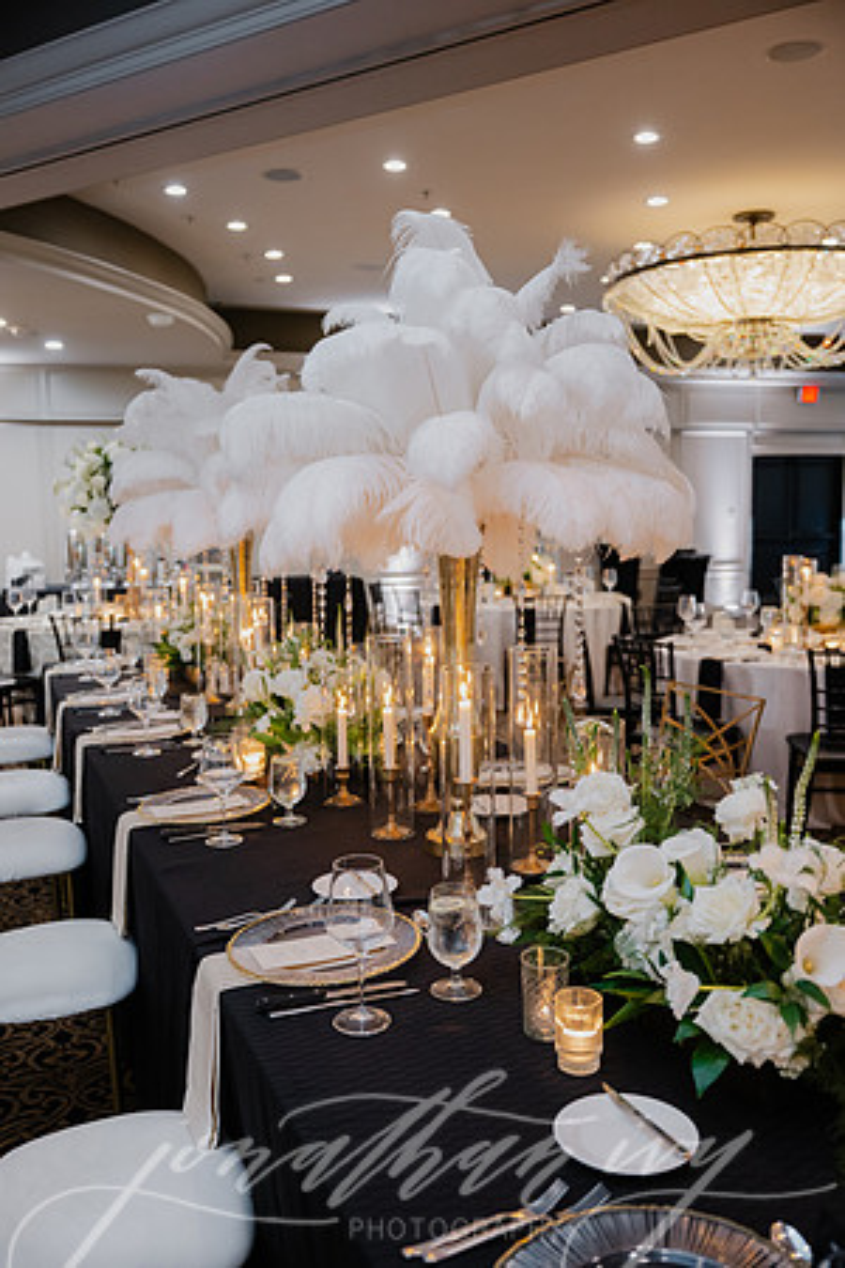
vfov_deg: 58.7
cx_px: 422
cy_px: 634
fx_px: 1127
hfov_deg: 41.1
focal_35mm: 32
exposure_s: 1/50
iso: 1250
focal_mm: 32
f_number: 2.8
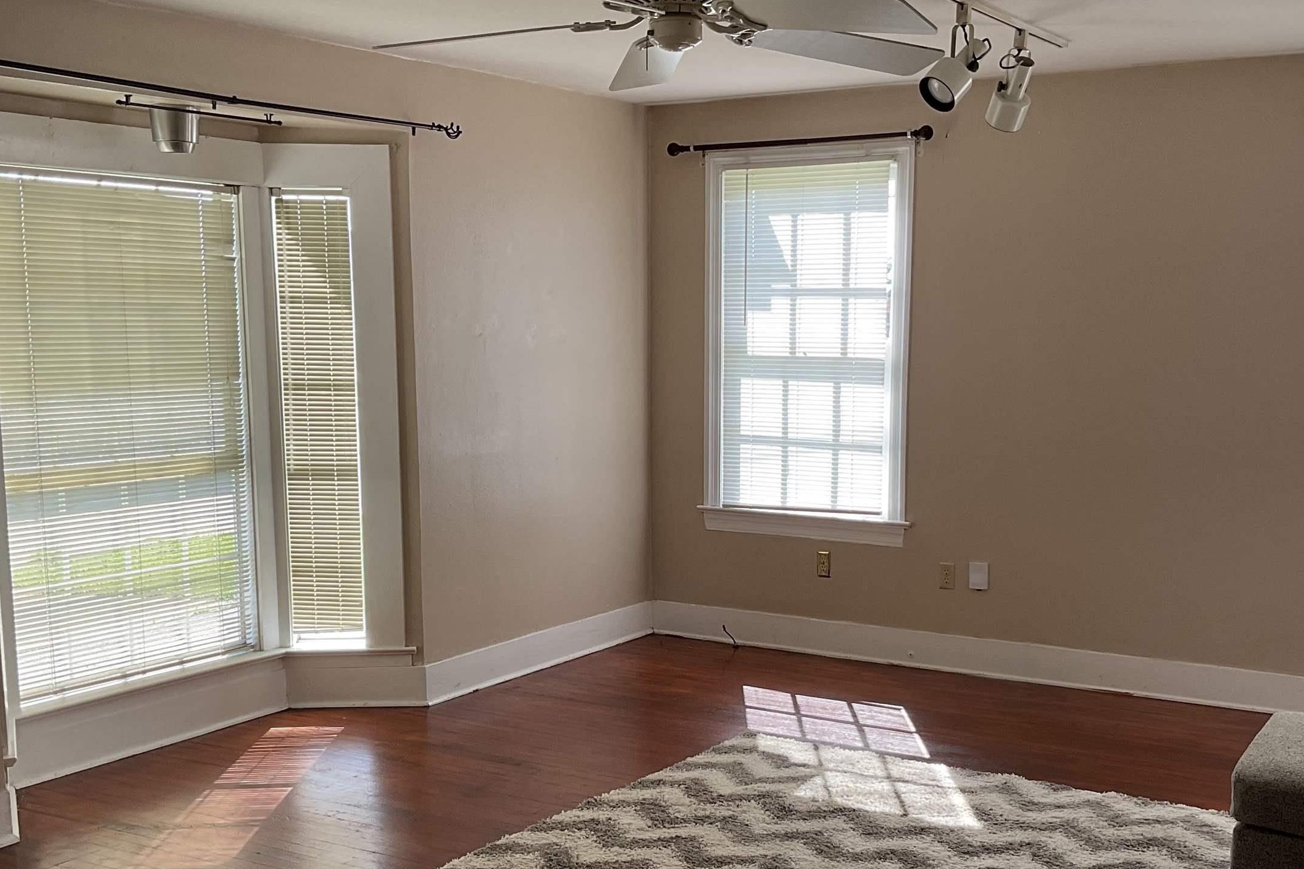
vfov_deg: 31.0
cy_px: 571
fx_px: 1558
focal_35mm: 43
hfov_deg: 45.4
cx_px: 703
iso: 16
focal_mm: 3
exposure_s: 1/171
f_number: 1.8
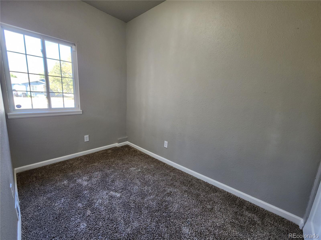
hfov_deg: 106.2
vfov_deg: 89.9
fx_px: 121
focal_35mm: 13
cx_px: 160
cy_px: 120
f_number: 2.2
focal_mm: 2.2
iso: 250
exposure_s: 1/60
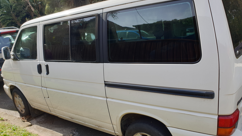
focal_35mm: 29
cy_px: 79
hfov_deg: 66.1
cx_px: 121
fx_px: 186
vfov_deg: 40.1
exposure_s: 1/458
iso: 50
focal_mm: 4.3
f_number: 2.4
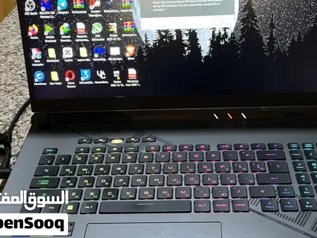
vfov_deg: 42.8
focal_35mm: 33
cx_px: 163
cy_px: 99
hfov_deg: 55.3
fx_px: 302
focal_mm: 5.1
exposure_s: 1/50
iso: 400
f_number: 1.6
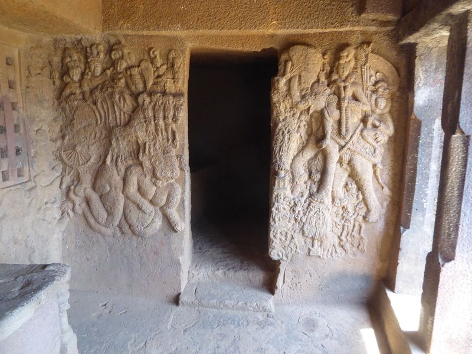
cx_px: 236
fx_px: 341
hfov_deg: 69.4
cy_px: 177
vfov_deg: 54.9
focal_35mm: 25
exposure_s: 1/60
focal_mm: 4.3
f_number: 3.3
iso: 320
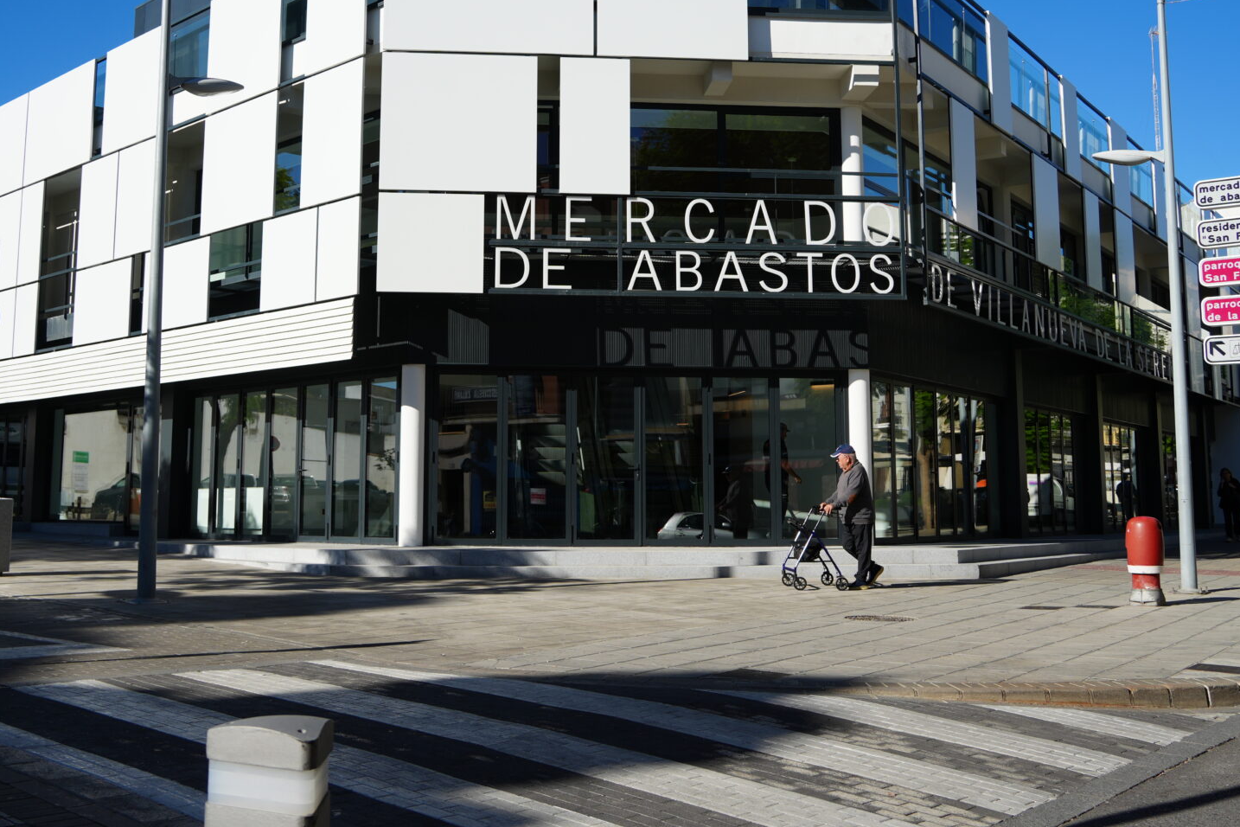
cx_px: 566
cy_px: 303
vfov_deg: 33.2
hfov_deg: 48.4
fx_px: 1378
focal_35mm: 40
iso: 100
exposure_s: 1/800
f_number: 5
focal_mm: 28
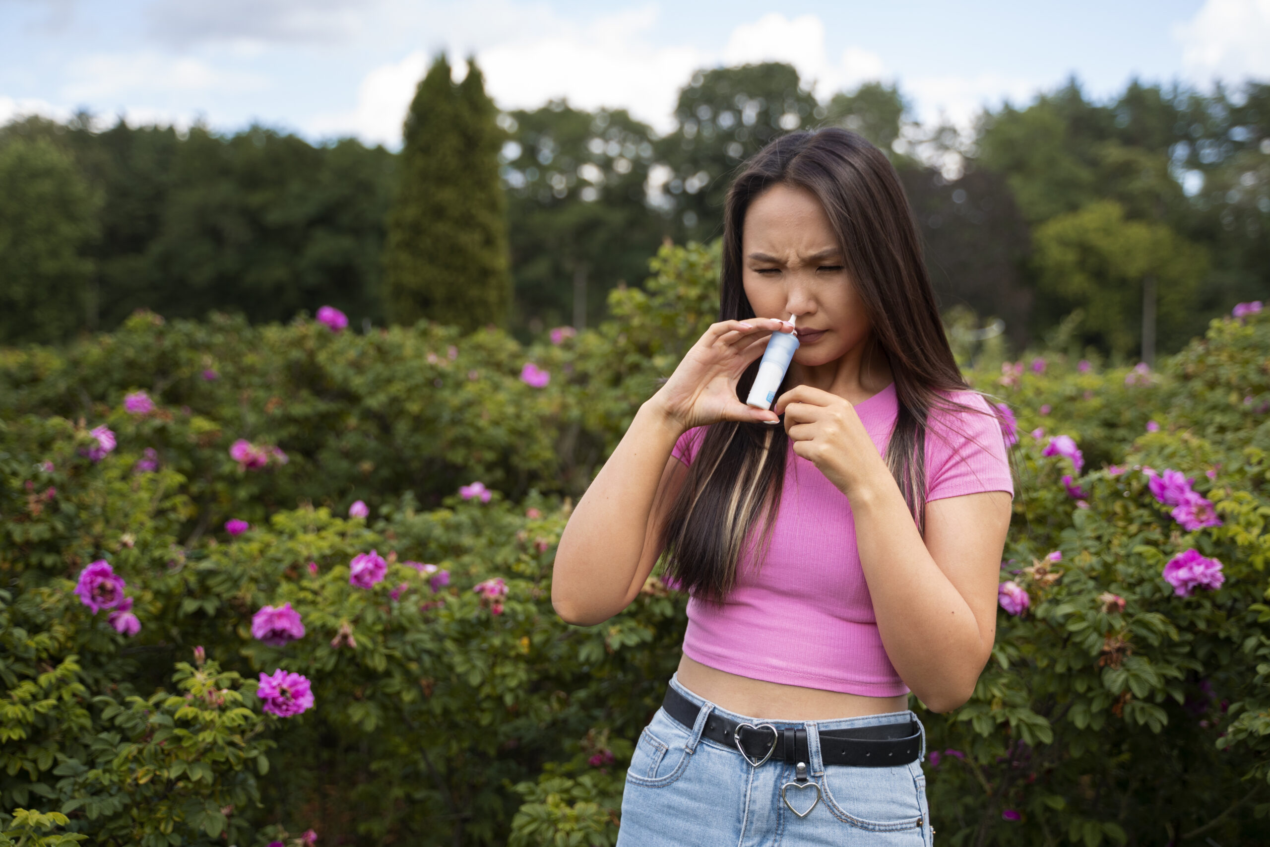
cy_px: 424
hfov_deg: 45.4
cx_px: 635
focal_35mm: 43
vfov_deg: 31.2
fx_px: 1517
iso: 400
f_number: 2.8
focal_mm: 43
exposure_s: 1/1000
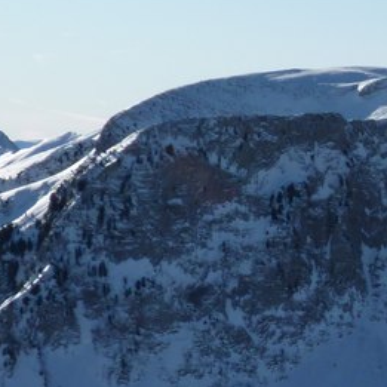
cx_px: 875
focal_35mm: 175
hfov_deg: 9.1
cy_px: 326
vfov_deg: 10.0
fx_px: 2213
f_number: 5.6
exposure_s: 1/500
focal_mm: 7.6
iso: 80
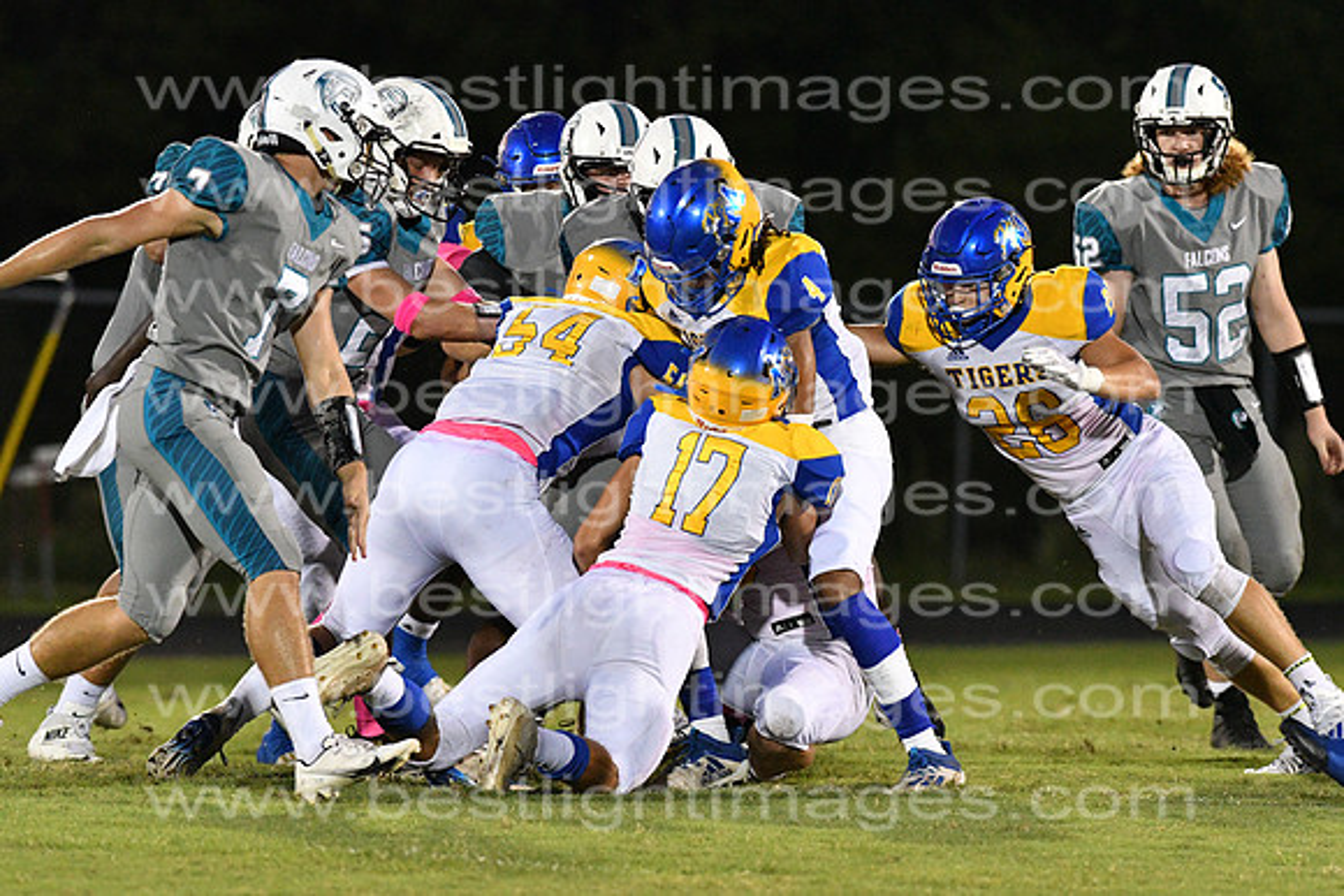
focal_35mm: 450
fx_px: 16803
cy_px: 448
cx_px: 672
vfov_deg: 3.1
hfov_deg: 4.6
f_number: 4.5
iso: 8000
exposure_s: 1/800
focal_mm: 300
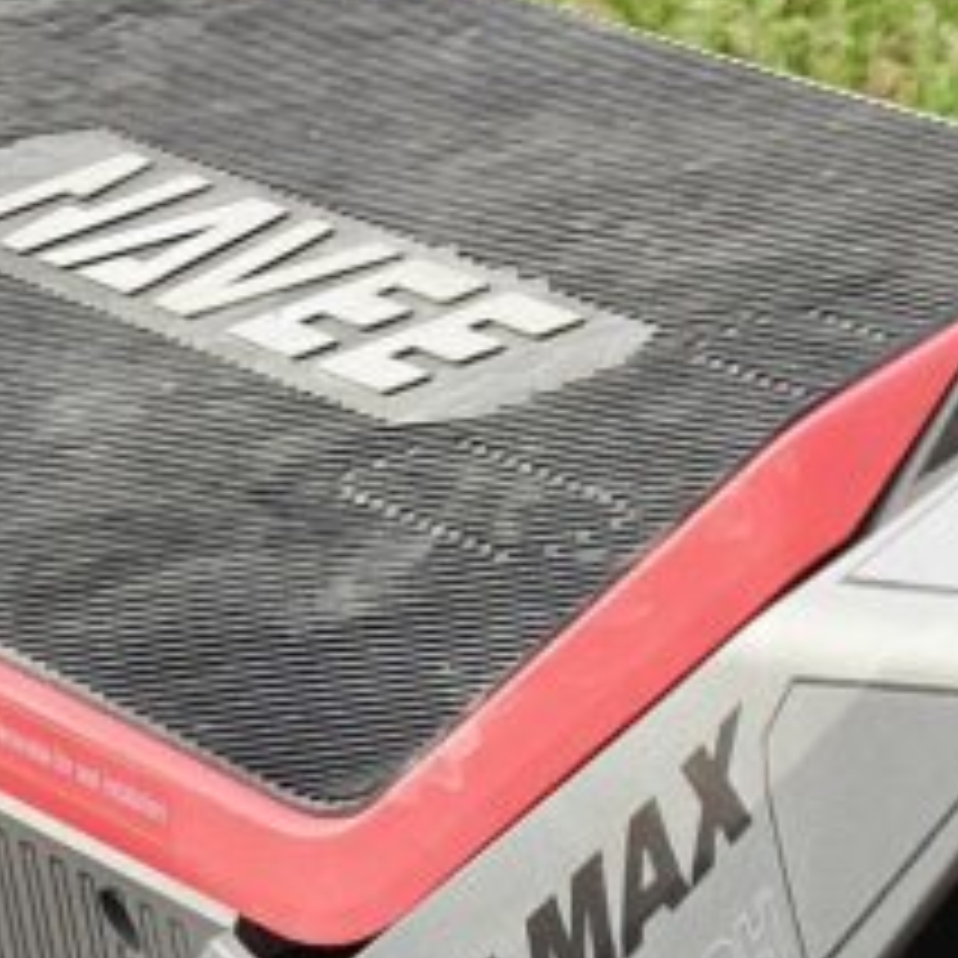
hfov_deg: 6.0
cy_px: 1570
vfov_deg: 6.1
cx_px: 1947
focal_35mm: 282
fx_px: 8830
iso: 125
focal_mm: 13.3
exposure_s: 1/100
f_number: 2.6
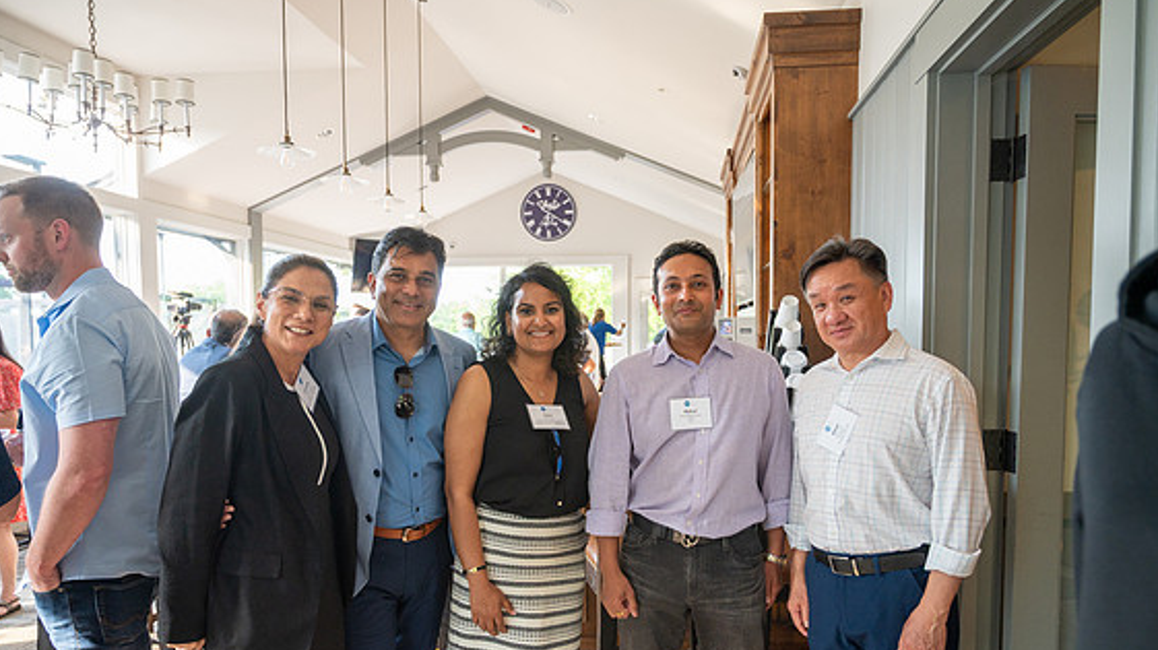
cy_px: 384
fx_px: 798
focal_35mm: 26
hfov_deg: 71.9
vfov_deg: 44.1
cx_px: 588
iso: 640
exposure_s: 1/125
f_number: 4
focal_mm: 24
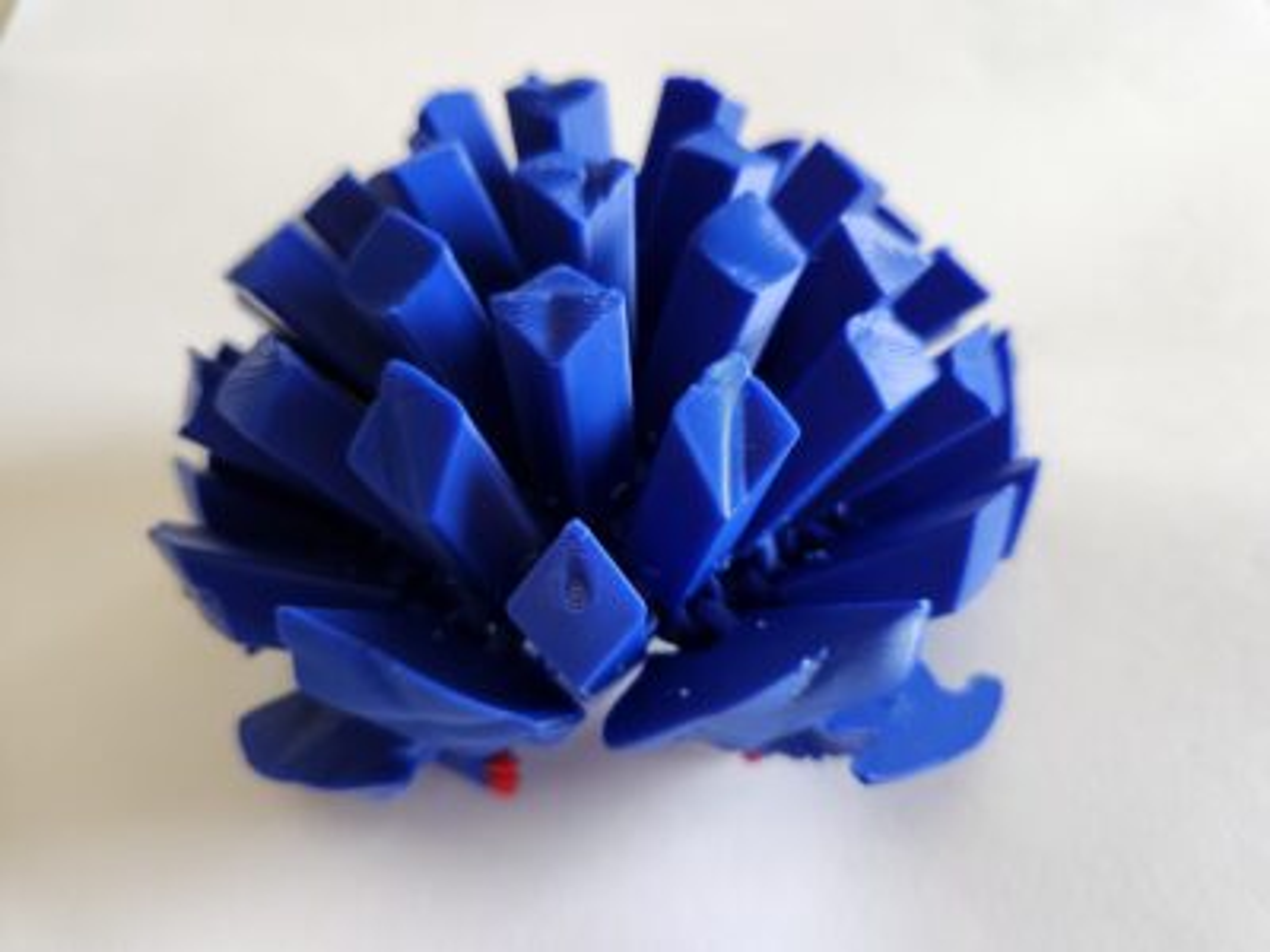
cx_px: 635
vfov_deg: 58.9
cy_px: 476
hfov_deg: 73.9
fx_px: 844
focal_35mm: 23
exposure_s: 1/40
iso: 500
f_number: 1.8
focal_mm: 5.4
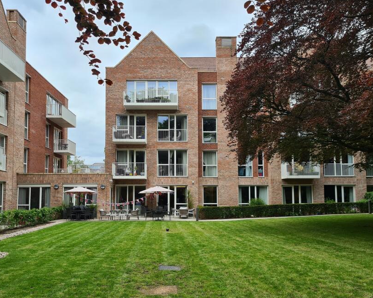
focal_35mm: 32
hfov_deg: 55.6
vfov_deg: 45.7
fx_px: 353
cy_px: 168
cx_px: 177
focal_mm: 5.4
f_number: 1.8
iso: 50
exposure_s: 1/1296
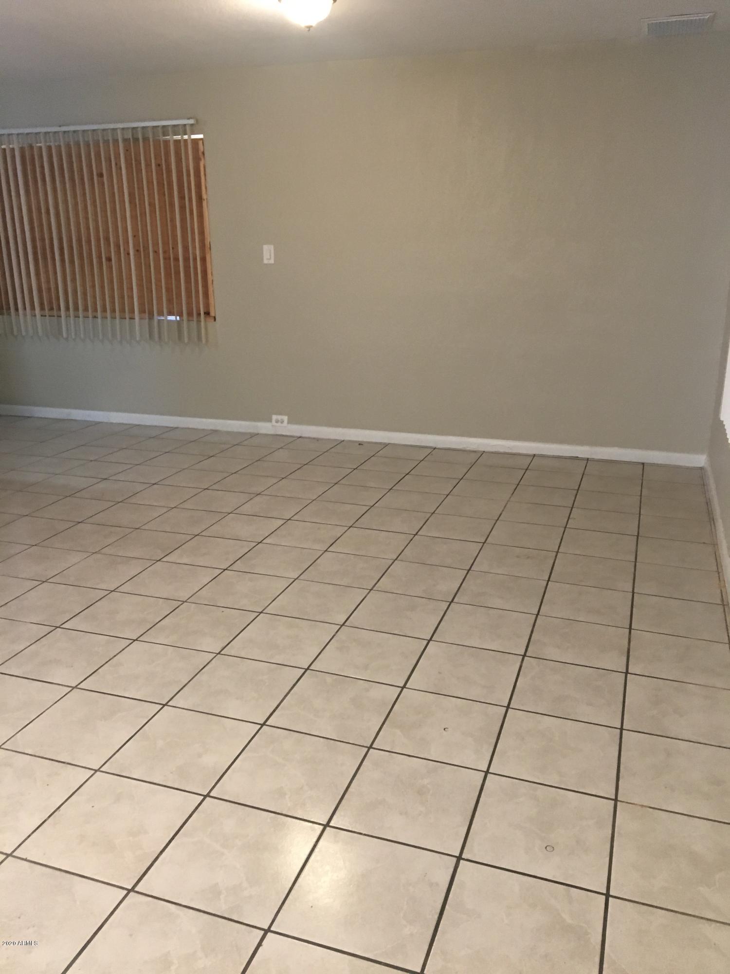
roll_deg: +0.1
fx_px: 815
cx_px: 365
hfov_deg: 48.2
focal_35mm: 29
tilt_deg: -12.9
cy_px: 487
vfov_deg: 61.7
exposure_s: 1/30
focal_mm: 4.15
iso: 100
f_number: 2.2
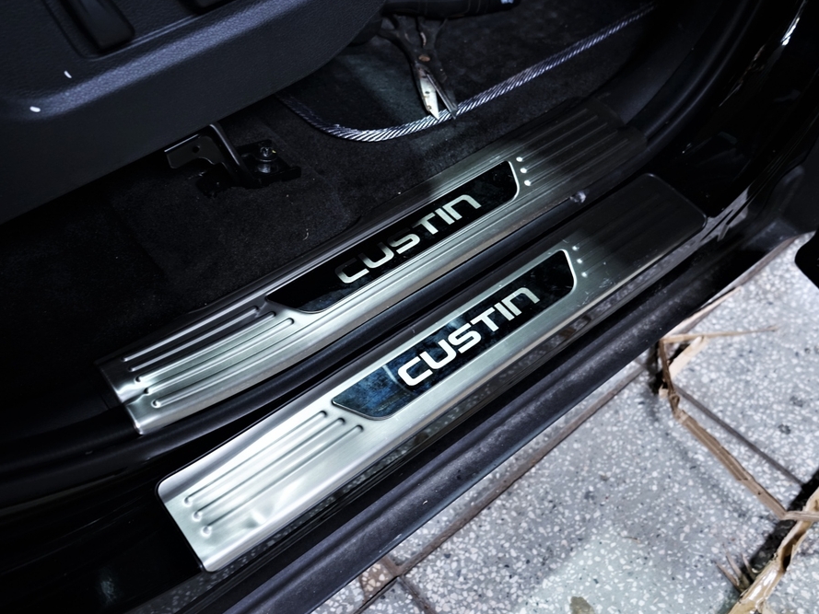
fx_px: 734
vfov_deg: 45.5
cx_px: 389
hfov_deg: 58.3
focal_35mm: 31
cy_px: 304
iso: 1600
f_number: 5.6
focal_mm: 28
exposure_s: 1/20
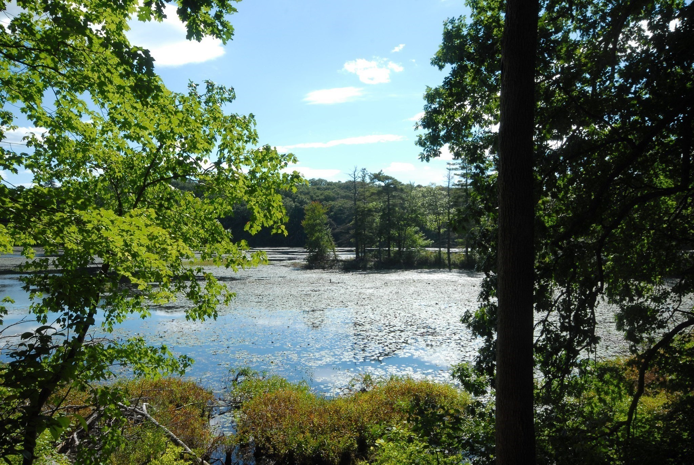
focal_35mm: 30
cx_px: 347
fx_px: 579
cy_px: 232
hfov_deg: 61.9
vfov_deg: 43.7
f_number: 18
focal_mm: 20
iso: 250
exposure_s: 1/100
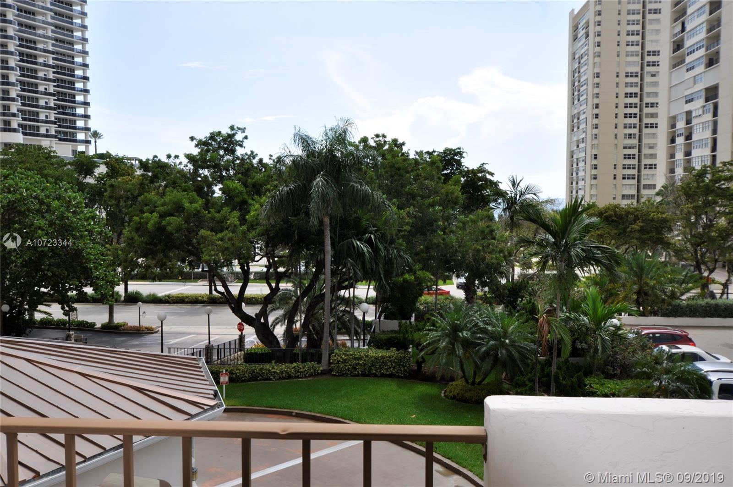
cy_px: 244
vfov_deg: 36.8
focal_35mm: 36
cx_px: 366
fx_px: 732
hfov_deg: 53.2
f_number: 10
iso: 200
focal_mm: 24
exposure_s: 1/200
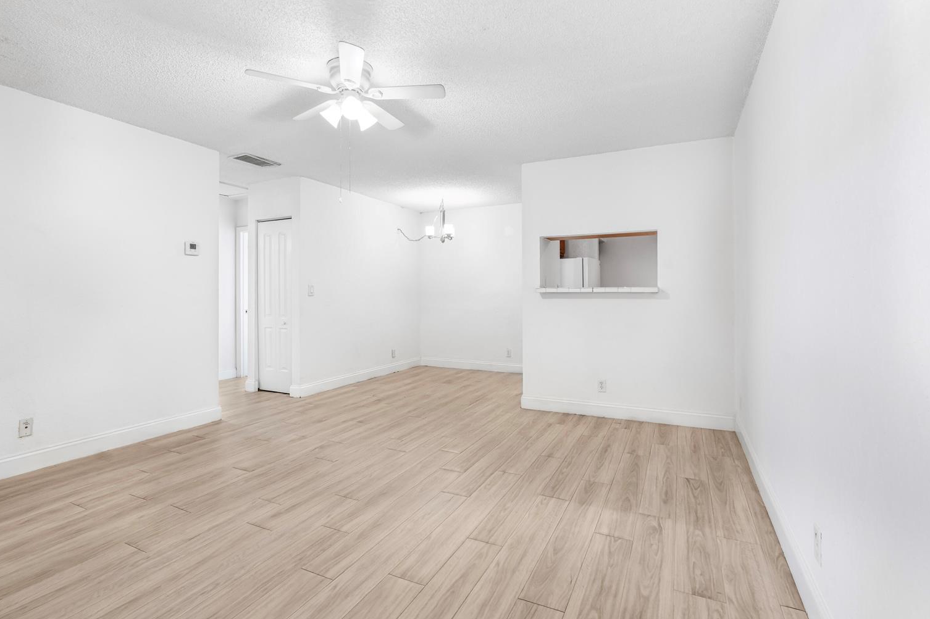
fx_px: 439
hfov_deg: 93.3
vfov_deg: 70.4
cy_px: 297
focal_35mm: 17
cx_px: 459
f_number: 8
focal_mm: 16
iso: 100
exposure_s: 1/3
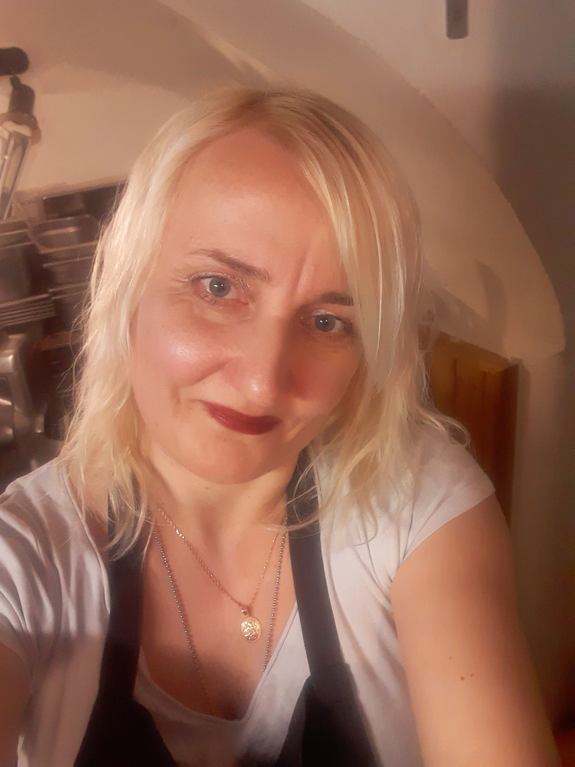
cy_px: 384
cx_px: 288
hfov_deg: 44.2
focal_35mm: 32
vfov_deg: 56.8
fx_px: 709
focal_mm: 2.66
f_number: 2
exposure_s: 1/25
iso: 200
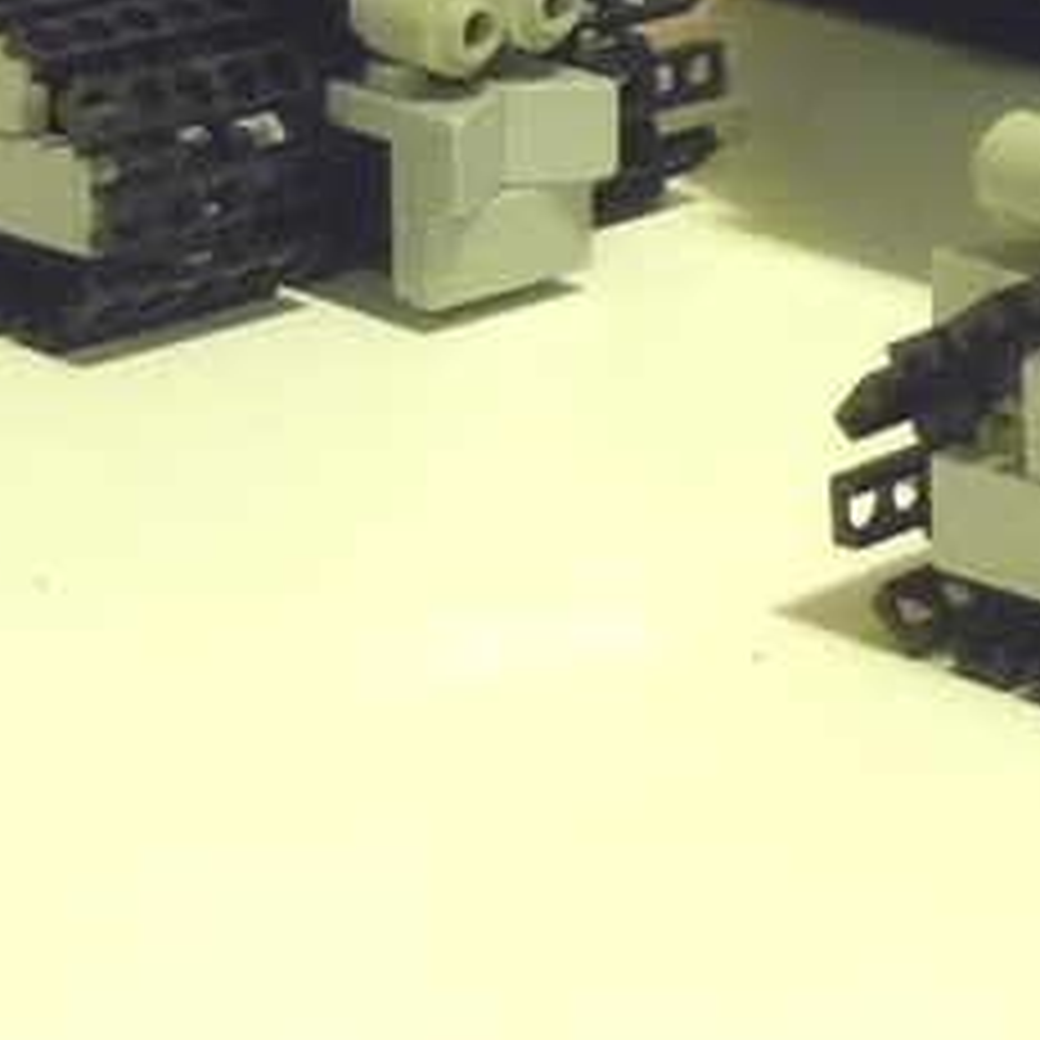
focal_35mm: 101
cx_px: 1364
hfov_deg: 16.3
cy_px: -108
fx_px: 3433
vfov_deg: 16.7
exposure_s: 1/8
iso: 800
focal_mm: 5.9
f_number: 4
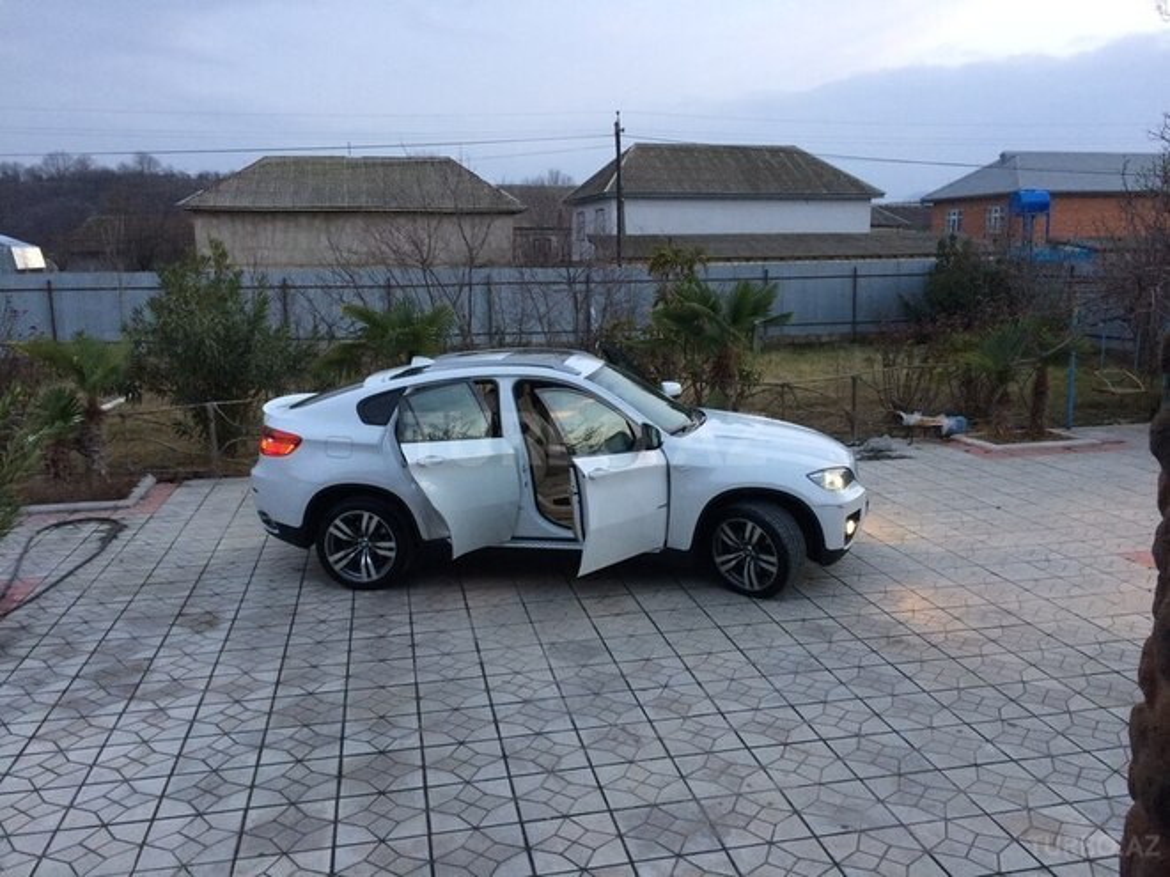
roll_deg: +1.2
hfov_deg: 61.7
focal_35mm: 29
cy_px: 438
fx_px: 980
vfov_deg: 48.2
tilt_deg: -11.8
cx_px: 585
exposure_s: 1/33
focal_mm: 4.15
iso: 64
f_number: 2.2
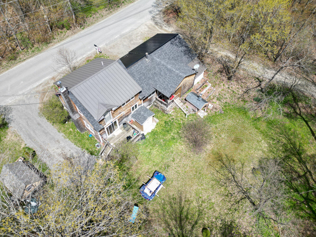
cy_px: 118
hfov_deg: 71.6
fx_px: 219
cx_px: 158
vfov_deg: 56.8
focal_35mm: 24
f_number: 1.7
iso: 100
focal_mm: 6.72
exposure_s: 1/2000
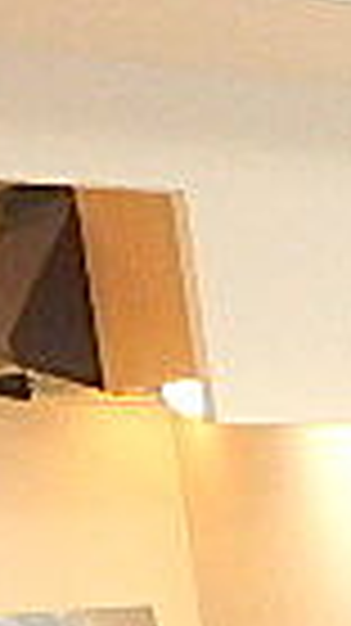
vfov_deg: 17.5
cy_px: 1036
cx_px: 1098
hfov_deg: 9.0
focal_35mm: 105
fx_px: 1741
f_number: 3.5
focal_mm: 3.7
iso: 250
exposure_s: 1/30
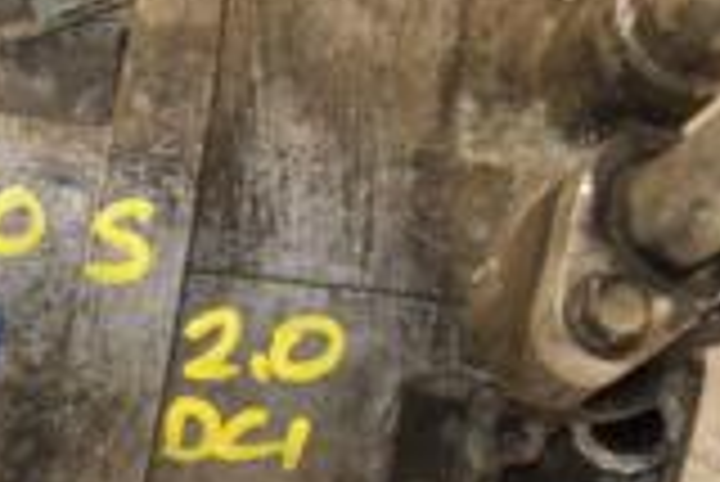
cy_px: 144
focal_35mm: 349
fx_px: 6986
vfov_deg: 3.9
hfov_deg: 5.9
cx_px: 238
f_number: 5.6
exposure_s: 1/200
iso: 800
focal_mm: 62
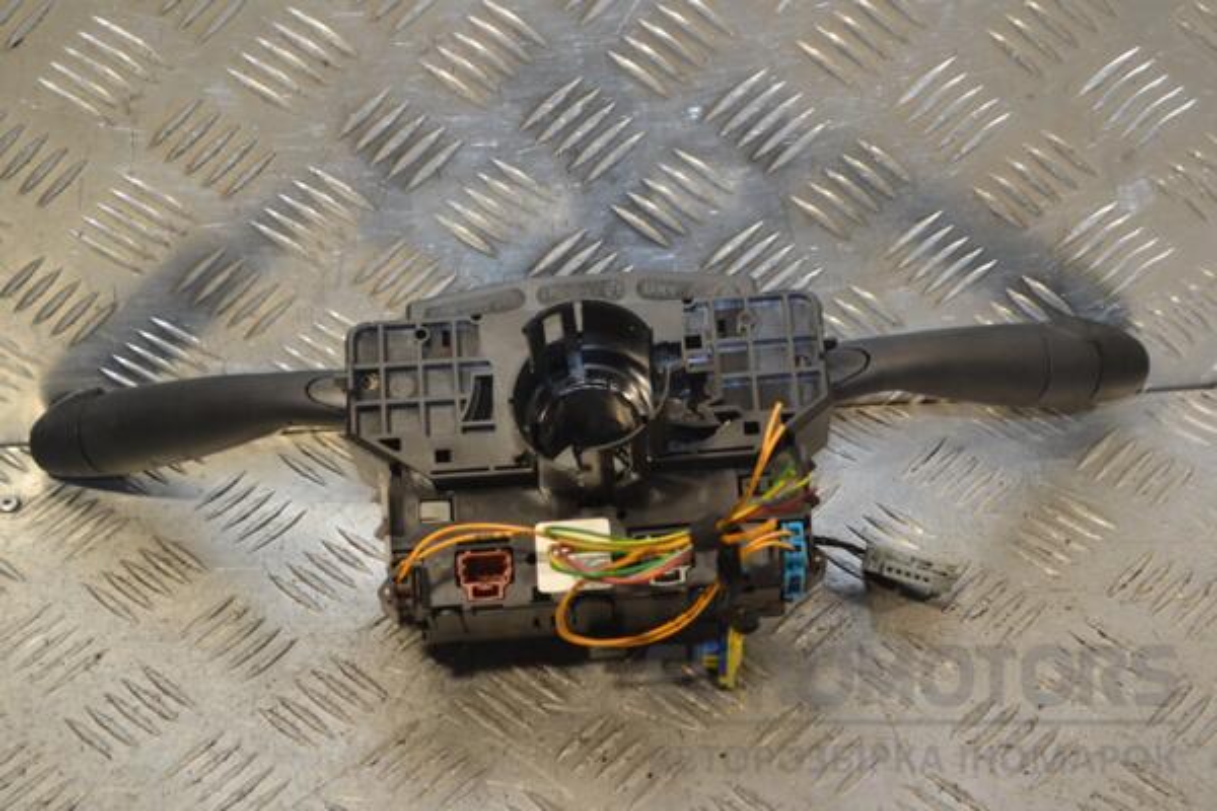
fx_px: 2434
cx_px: 608
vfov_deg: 18.9
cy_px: 406
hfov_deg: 28.1
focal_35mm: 72
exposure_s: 1/200
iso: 900
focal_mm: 48
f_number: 5.6
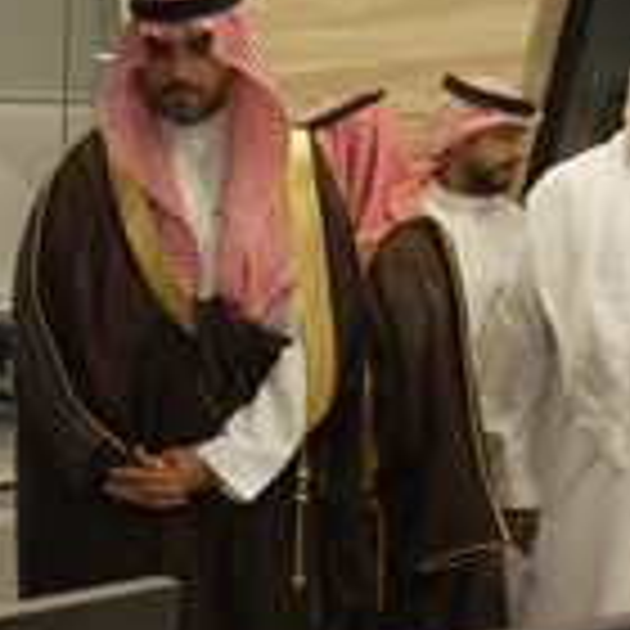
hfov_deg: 19.0
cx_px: -338
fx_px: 1627
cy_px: 423
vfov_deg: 21.8
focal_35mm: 79
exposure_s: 1/200
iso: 1600
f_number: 5
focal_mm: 29
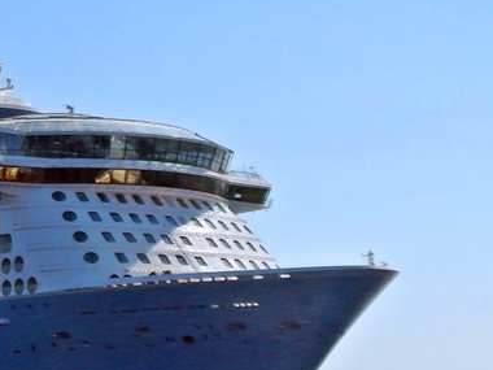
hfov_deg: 15.8
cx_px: -156
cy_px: 149
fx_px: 1681
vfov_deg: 12.6
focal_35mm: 118
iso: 125
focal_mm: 6.1
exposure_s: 1/1000
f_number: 6.7
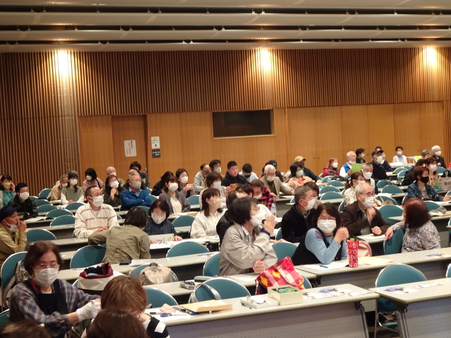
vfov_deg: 25.7
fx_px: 743
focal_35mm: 57
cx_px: 225
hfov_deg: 33.8
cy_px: 170
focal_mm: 9.52
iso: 800
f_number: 4.5
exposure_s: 1/25
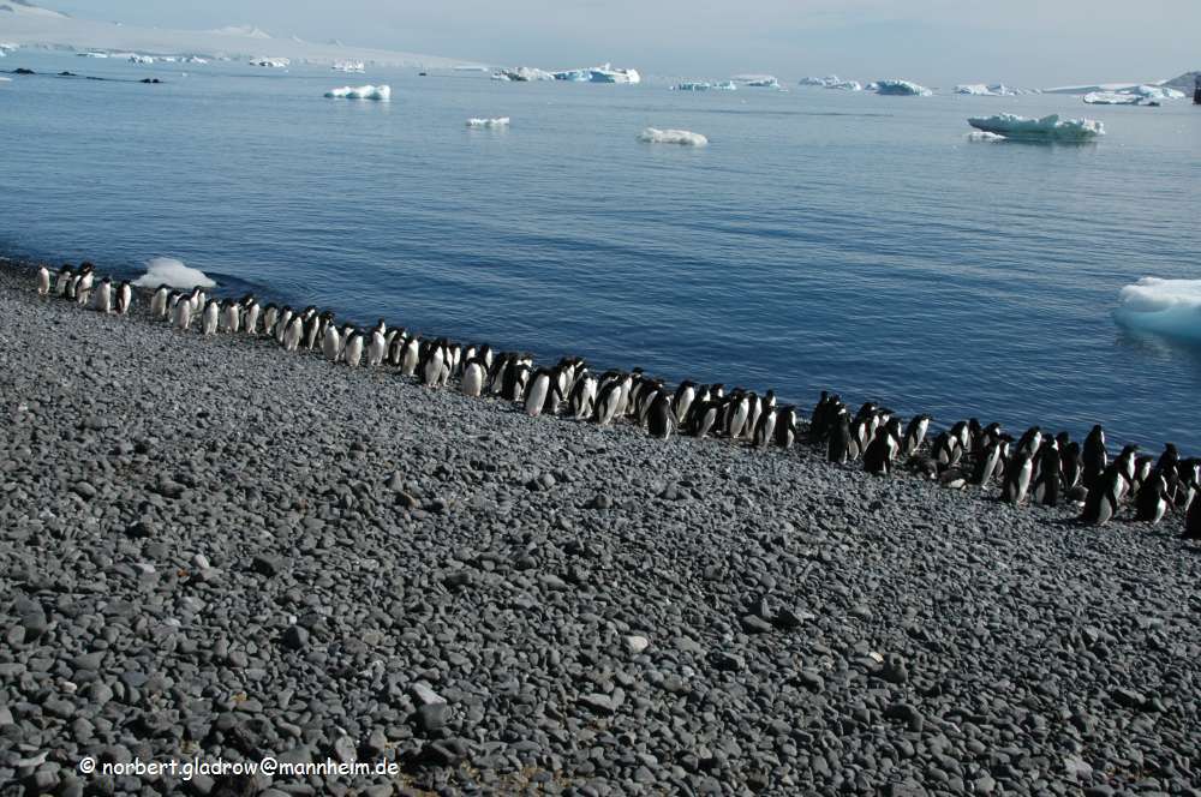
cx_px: 600
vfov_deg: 34.1
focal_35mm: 39
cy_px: 398
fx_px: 1299
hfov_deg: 49.6
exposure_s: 1/500
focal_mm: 26
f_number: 11
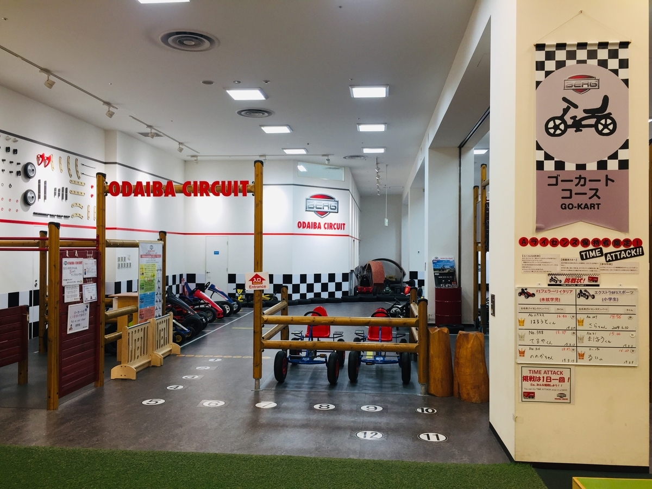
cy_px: 244
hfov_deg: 61.7
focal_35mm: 29
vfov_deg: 48.2
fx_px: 546
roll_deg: -1.1
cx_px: 326
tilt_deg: +2.0
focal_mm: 4.15
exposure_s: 1/60
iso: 40
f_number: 2.2
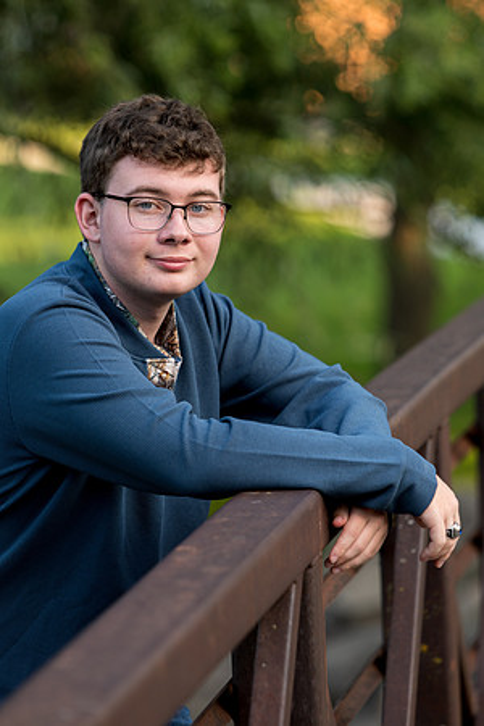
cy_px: 363
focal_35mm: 150
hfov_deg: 9.1
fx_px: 3025
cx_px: 242
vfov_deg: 13.7
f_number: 3.5
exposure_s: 1/160
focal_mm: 150
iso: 200
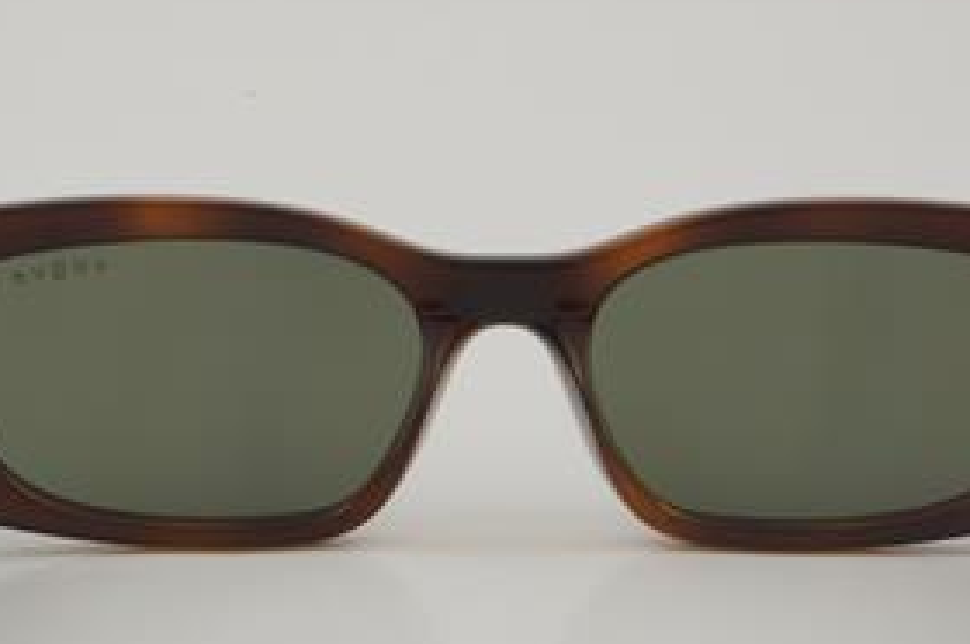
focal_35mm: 118
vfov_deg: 11.6
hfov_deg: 17.4
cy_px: 353
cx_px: 506
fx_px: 3168
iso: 100
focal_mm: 55
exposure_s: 1/3
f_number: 32
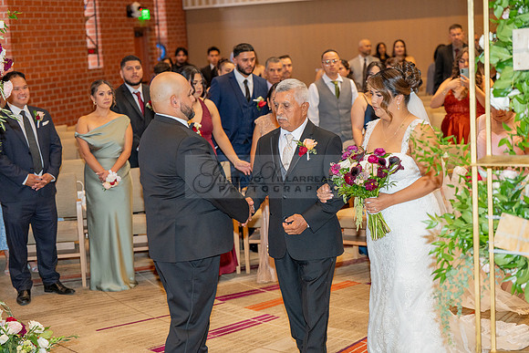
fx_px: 1029
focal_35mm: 70
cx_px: 264
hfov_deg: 28.8
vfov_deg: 19.5
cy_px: 176
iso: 1250
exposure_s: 1/160
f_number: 3.2
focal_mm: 70
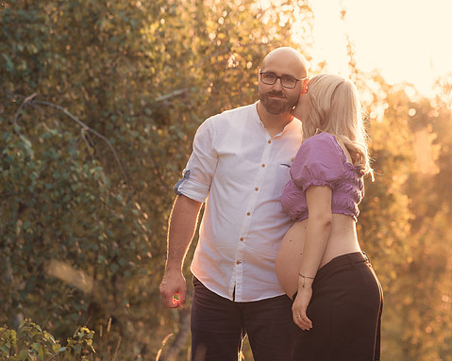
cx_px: 246
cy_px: 211
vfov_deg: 13.6
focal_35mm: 113
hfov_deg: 17.0
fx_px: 1511
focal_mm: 85
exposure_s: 1/400
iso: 400
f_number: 3.2
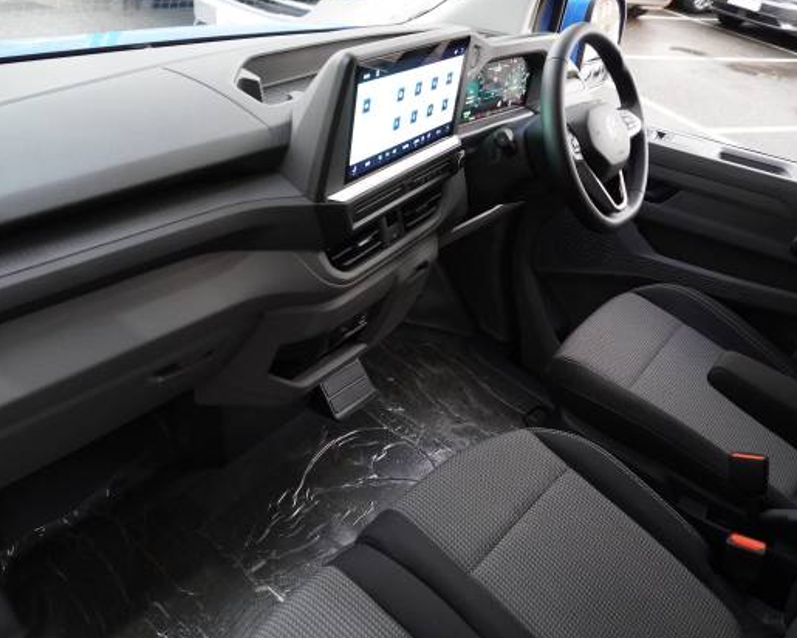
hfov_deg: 61.9
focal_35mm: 28
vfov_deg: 51.5
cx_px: 342
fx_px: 660
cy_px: 310
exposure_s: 1/200
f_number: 3.5
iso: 5000
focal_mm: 16
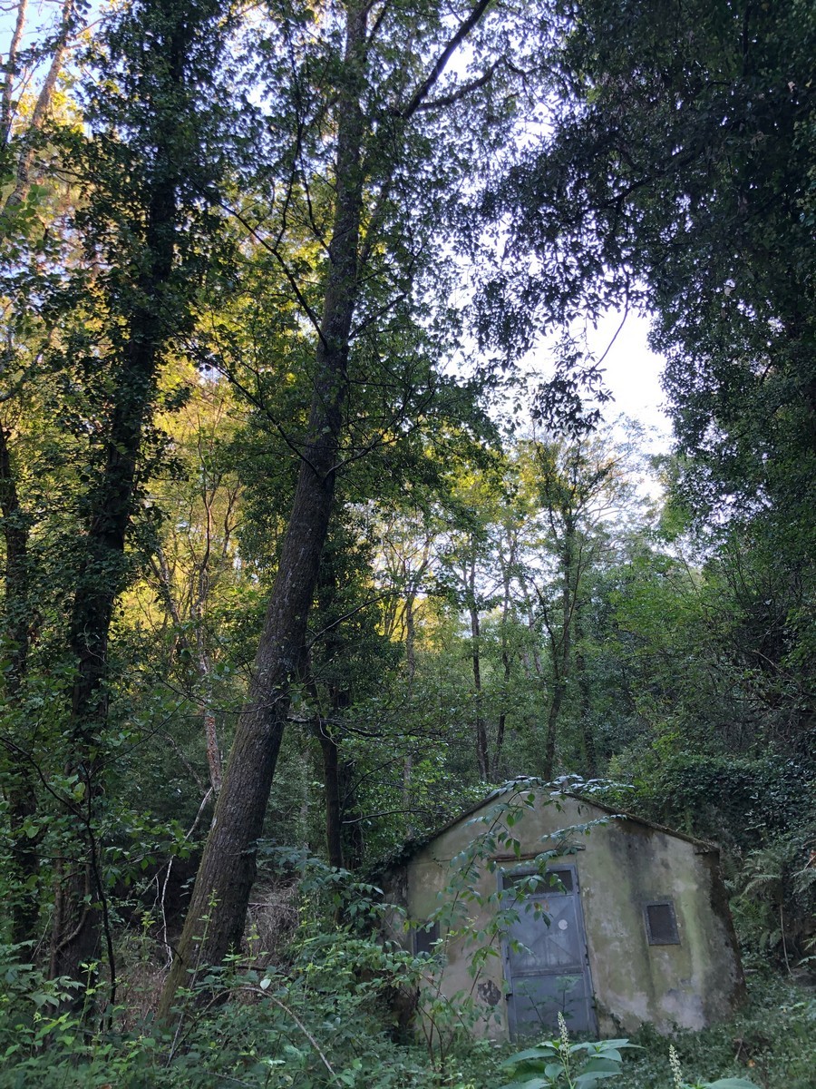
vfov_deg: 63.4
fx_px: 880
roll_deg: +3.0
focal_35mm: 28
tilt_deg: +32.2
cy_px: 544
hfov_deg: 49.7
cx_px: 408
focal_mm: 3.99
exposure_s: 1/120
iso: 50
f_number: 1.8
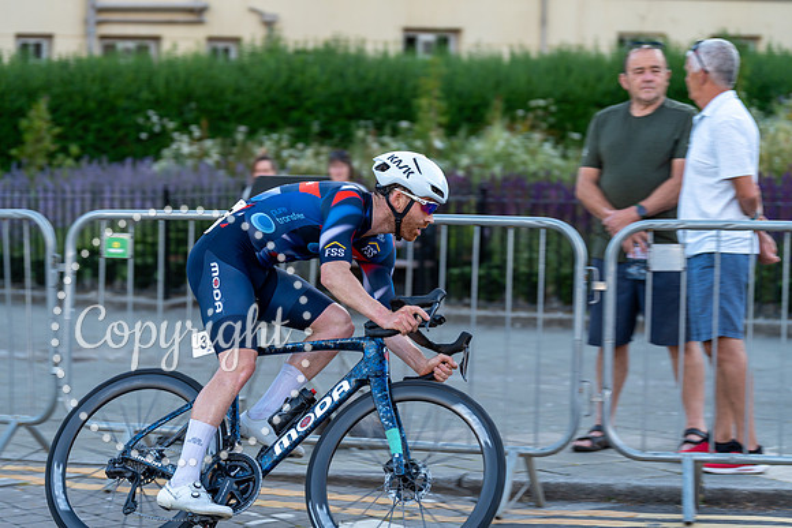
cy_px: 264
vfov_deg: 14.7
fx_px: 2046
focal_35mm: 93
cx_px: 396
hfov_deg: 21.9
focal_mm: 93
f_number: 2.8
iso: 80
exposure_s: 1/500
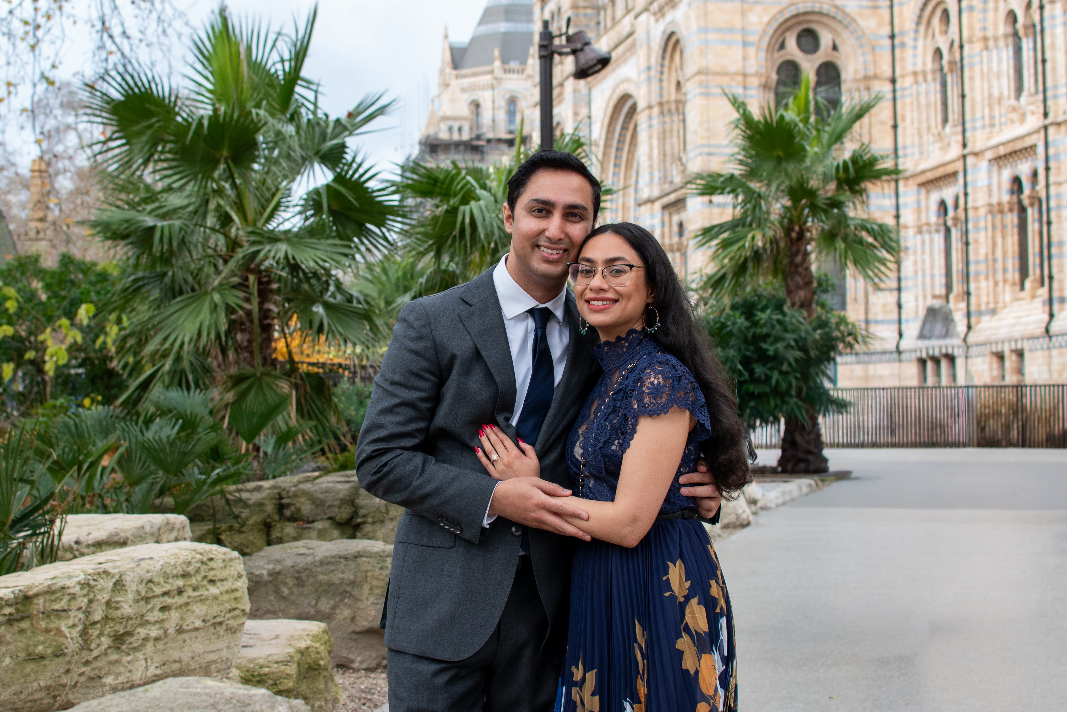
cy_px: 344
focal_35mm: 62
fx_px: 1843
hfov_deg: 32.2
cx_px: 442
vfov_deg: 21.8
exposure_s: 1/125
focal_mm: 35
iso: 250
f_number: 5.6
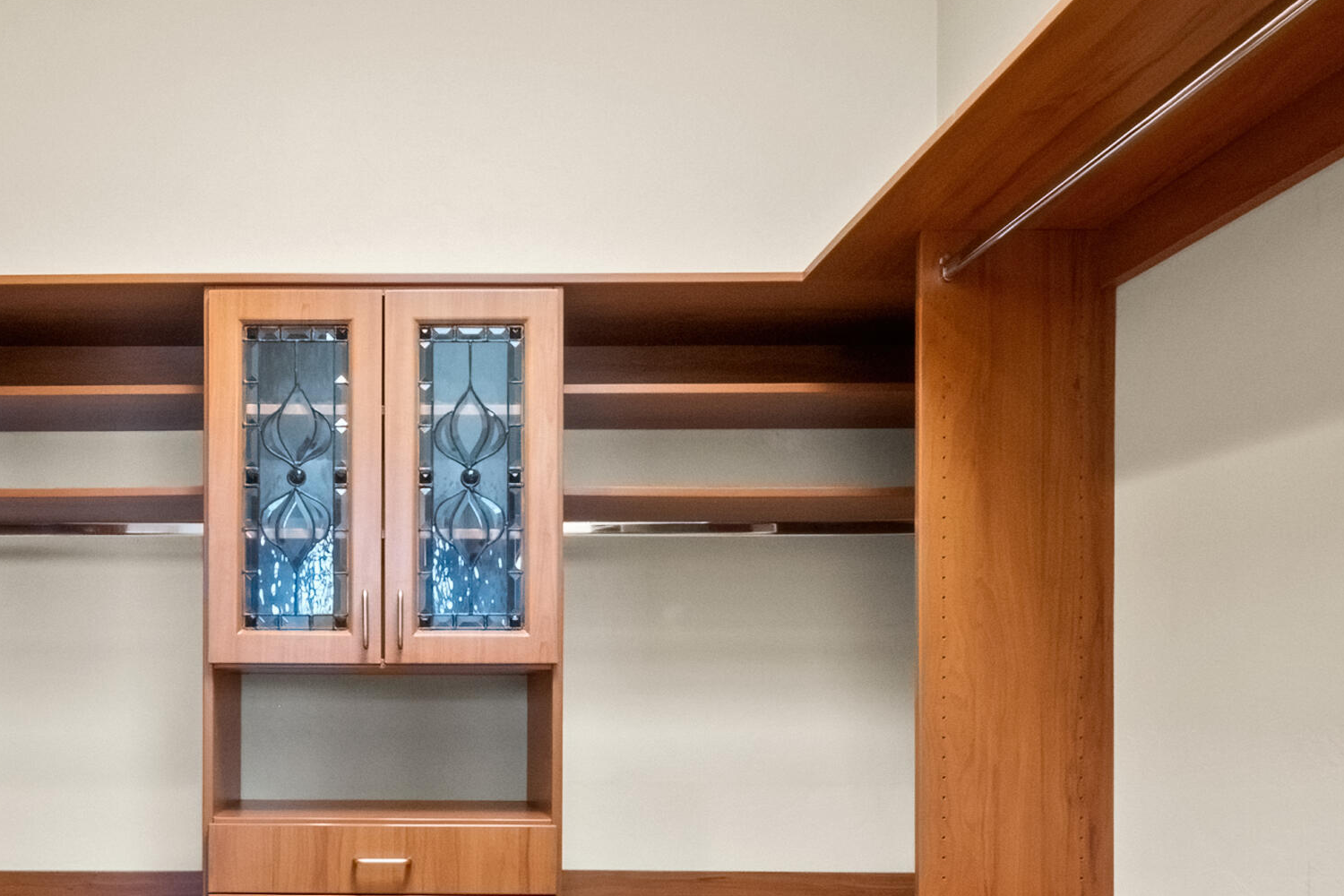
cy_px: 703
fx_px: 1120
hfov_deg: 59.4
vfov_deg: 41.9
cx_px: 378
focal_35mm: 30
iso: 1600
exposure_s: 1/4
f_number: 22
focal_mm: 10
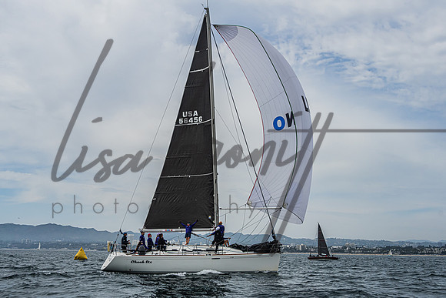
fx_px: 493
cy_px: 162
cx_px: 198
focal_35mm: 40
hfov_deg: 48.6
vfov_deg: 33.6
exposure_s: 1/2500
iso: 400
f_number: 8
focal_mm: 34
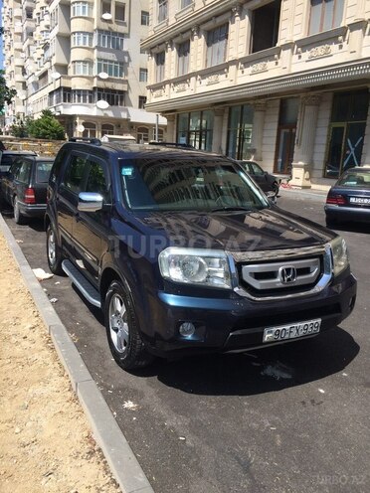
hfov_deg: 48.2
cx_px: 185
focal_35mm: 29
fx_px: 413
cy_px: 246
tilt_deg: -13.4
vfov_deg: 61.7
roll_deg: -1.5
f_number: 2.2
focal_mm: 4.15
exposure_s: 1/1953
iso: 32
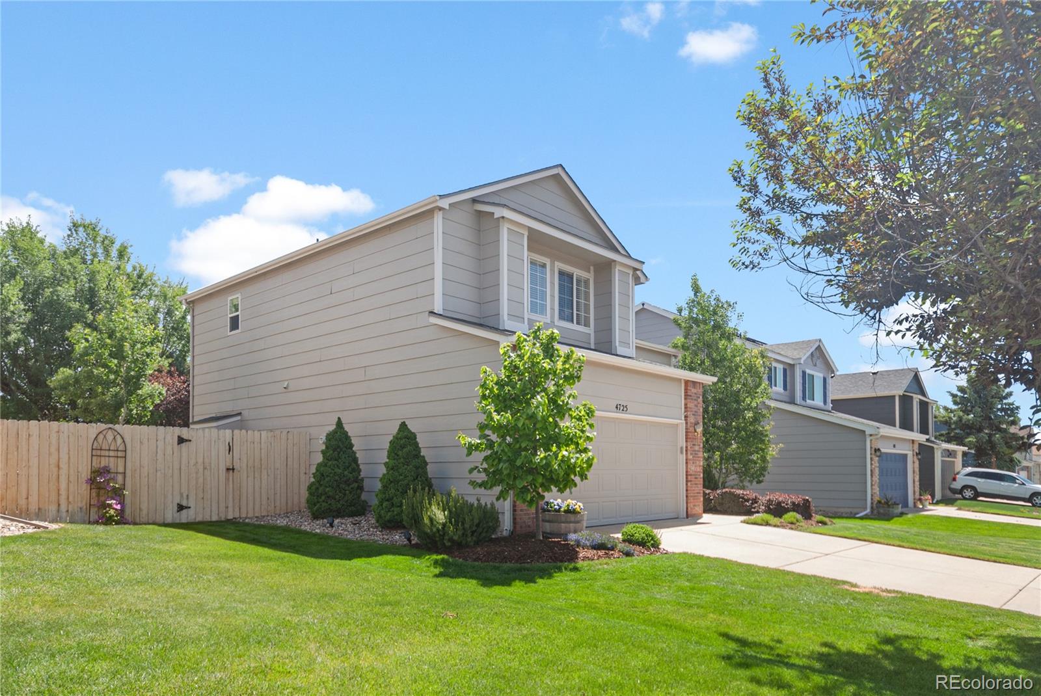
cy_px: 348
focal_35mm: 22
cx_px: 520
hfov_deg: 77.3
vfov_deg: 56.3
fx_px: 651
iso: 200
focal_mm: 15
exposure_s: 1/200
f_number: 4.2
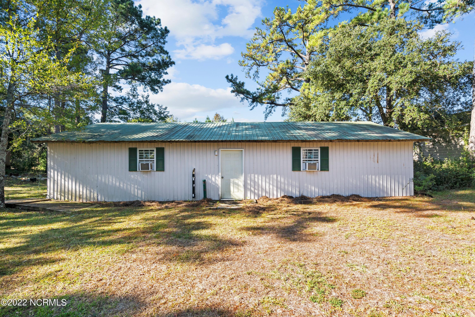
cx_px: 238
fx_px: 224
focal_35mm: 17
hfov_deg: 93.3
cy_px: 158
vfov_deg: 70.4
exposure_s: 1/1250
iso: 320
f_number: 4
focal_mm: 17
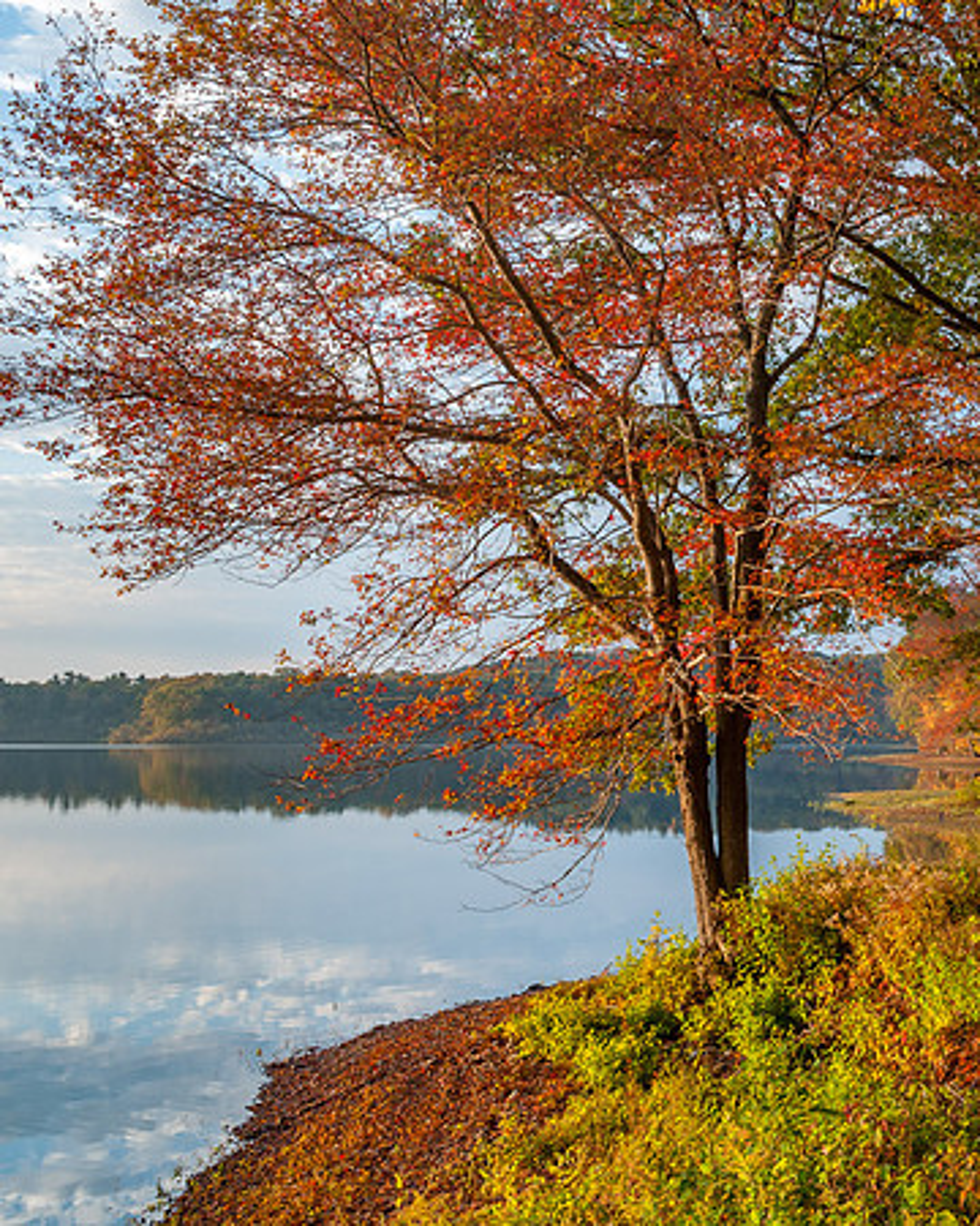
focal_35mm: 47
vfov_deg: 39.6
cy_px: 618
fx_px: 1703
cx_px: 835
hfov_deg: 31.0
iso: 200
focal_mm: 22
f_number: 9
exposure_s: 1/20
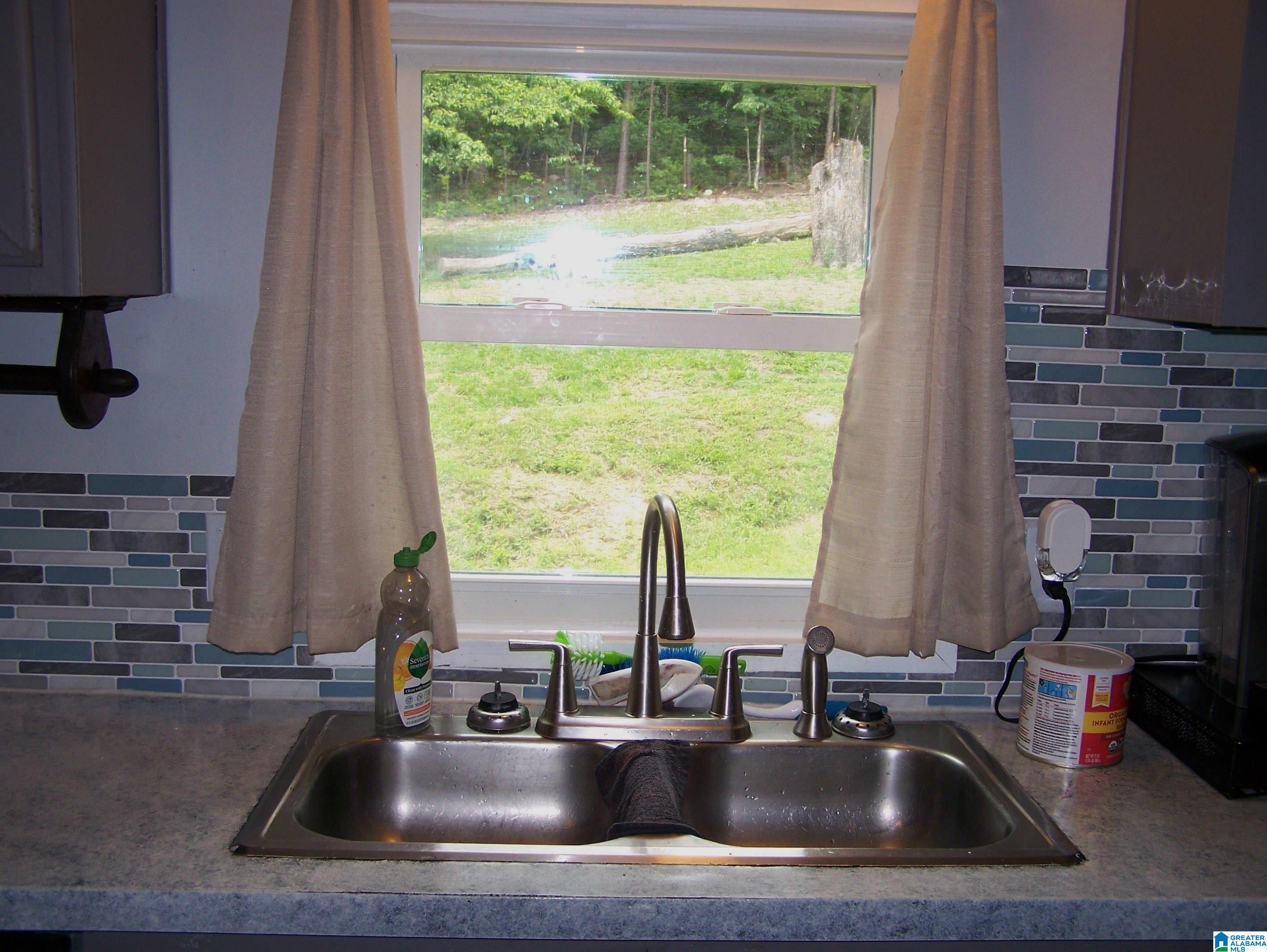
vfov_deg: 37.8
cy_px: 476
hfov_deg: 48.9
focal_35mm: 38
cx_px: 634
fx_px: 1392
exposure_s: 1/100
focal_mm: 6.3
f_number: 2.8
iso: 160
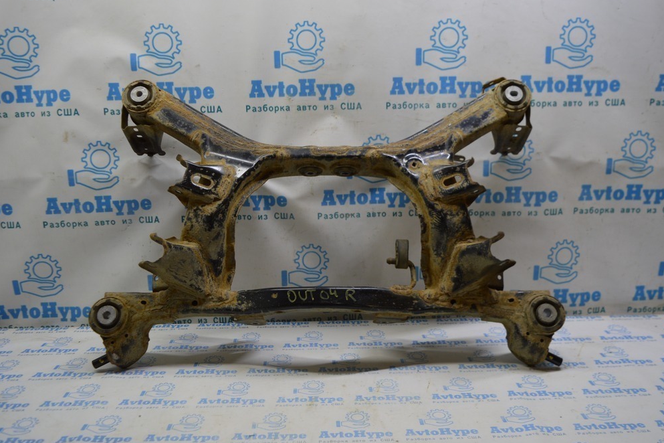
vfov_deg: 38.9
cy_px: 217
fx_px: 627
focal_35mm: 34
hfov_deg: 55.8
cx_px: 329
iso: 400
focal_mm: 22
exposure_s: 1/80
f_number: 4.5
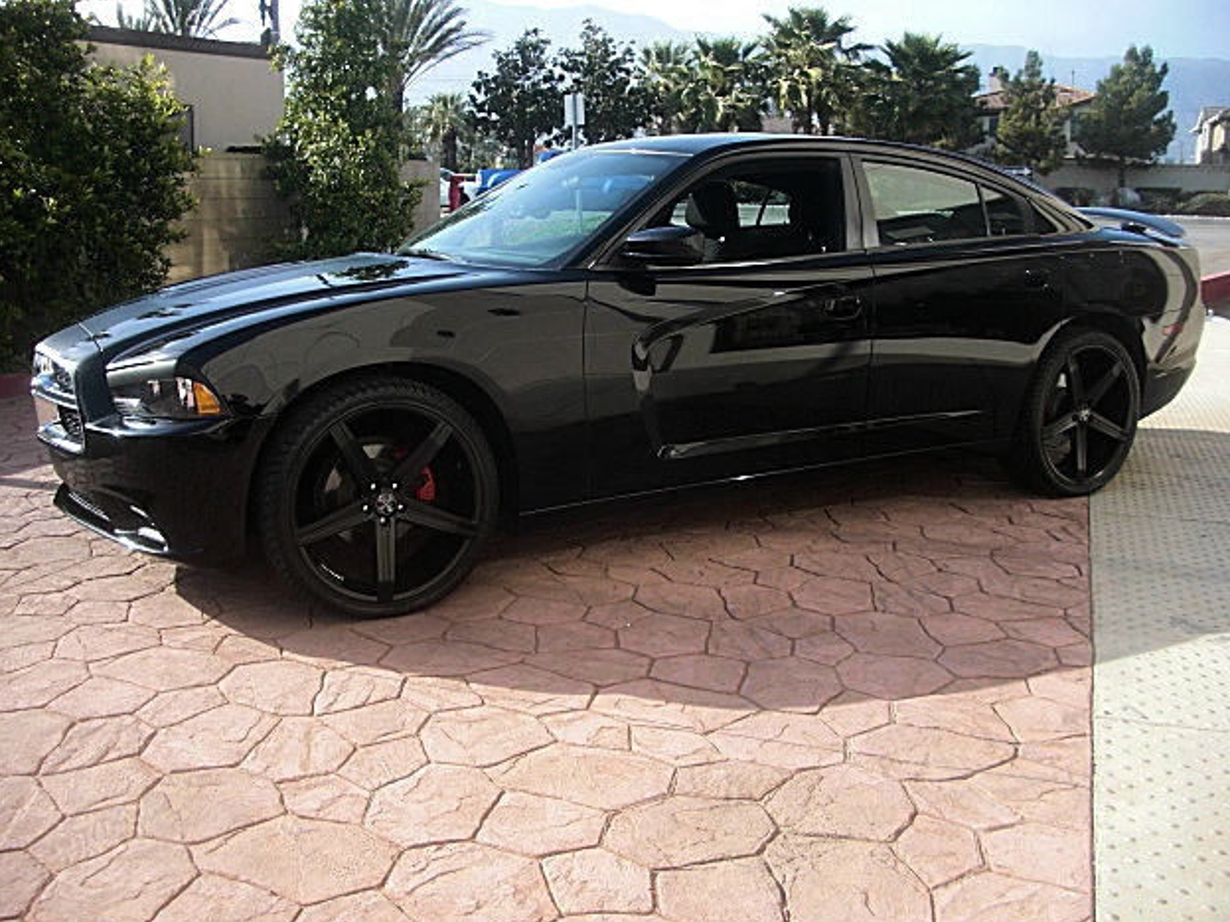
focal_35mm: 37
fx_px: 1314
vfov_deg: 38.7
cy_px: 458
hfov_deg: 50.1
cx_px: 614
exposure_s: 1/400
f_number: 2.8
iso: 50
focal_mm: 6.3
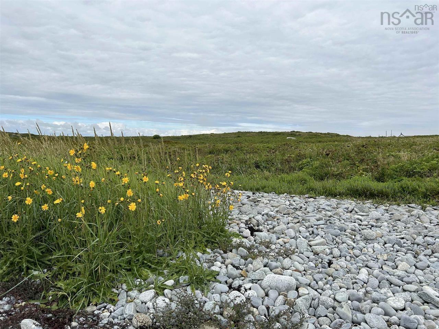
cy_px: 164
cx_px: 220
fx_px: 330
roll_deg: -1.8
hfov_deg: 67.3
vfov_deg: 53.1
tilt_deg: -3.1
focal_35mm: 26
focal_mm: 5.7
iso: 50
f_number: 1.5
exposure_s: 1/5882
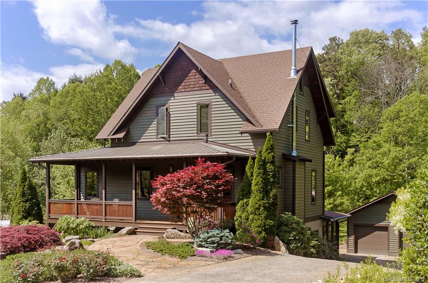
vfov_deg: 34.0
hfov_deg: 49.7
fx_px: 462
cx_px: 214
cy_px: 142
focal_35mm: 39
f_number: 9
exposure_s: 1/500
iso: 400
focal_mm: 26
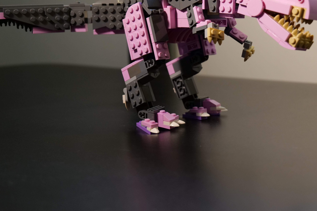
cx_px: 185
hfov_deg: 29.2
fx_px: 608
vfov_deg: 19.6
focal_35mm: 69
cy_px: 57
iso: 2500
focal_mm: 46
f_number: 5
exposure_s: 1/60
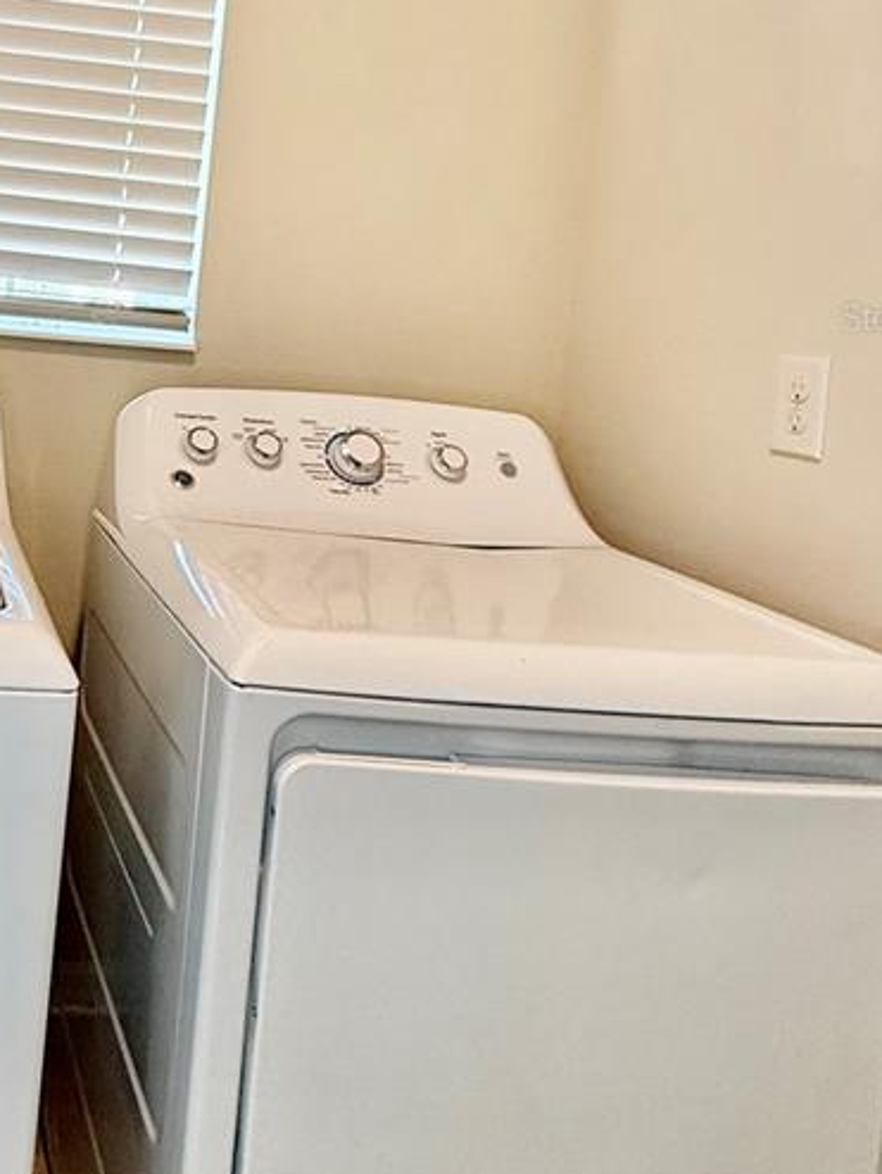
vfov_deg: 52.0
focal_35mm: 34
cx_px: -59
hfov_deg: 36.3
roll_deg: -5.5
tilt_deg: -1.0
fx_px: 1154
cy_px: 316
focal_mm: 2.22
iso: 160
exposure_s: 1/120
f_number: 2.2
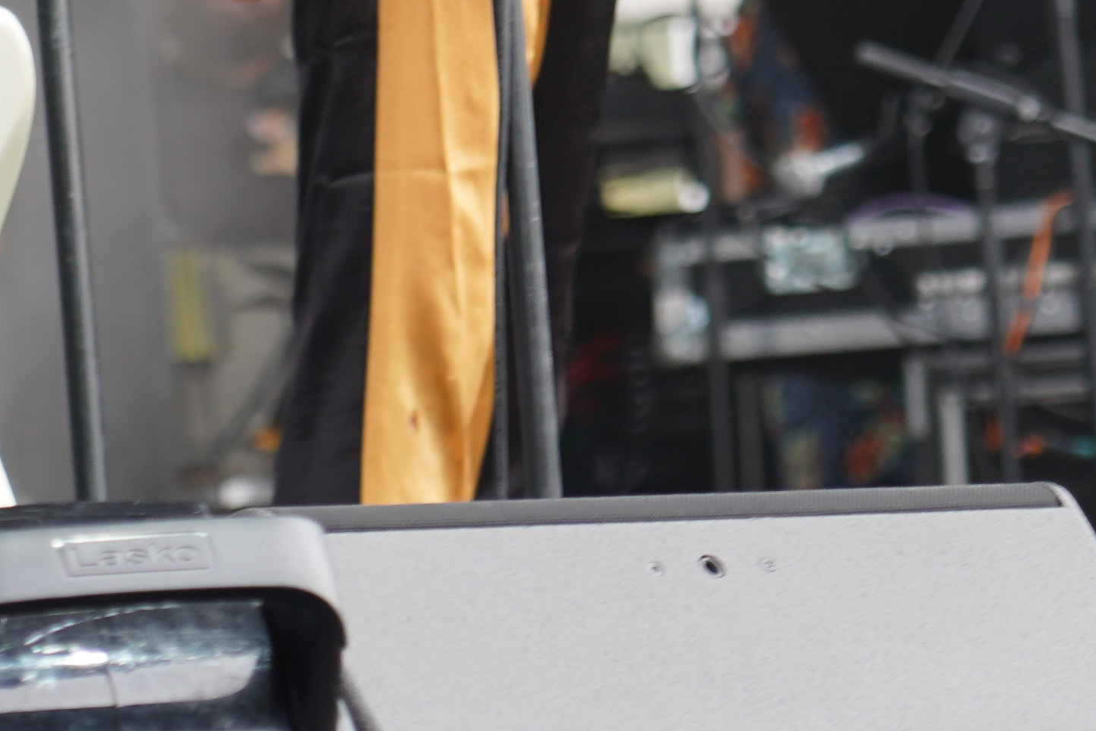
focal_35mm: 435
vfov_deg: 3.2
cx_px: 491
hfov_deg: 4.7
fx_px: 13245
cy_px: -370
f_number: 4
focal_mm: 105
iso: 200
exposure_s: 1/125
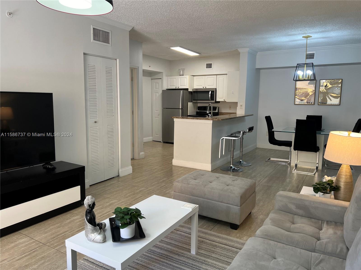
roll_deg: -0.3
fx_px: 271
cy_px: 135
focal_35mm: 26
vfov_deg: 53.1
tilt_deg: -8.0
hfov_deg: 67.3
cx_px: 180
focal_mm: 5.7
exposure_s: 1/120
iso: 80
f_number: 1.5
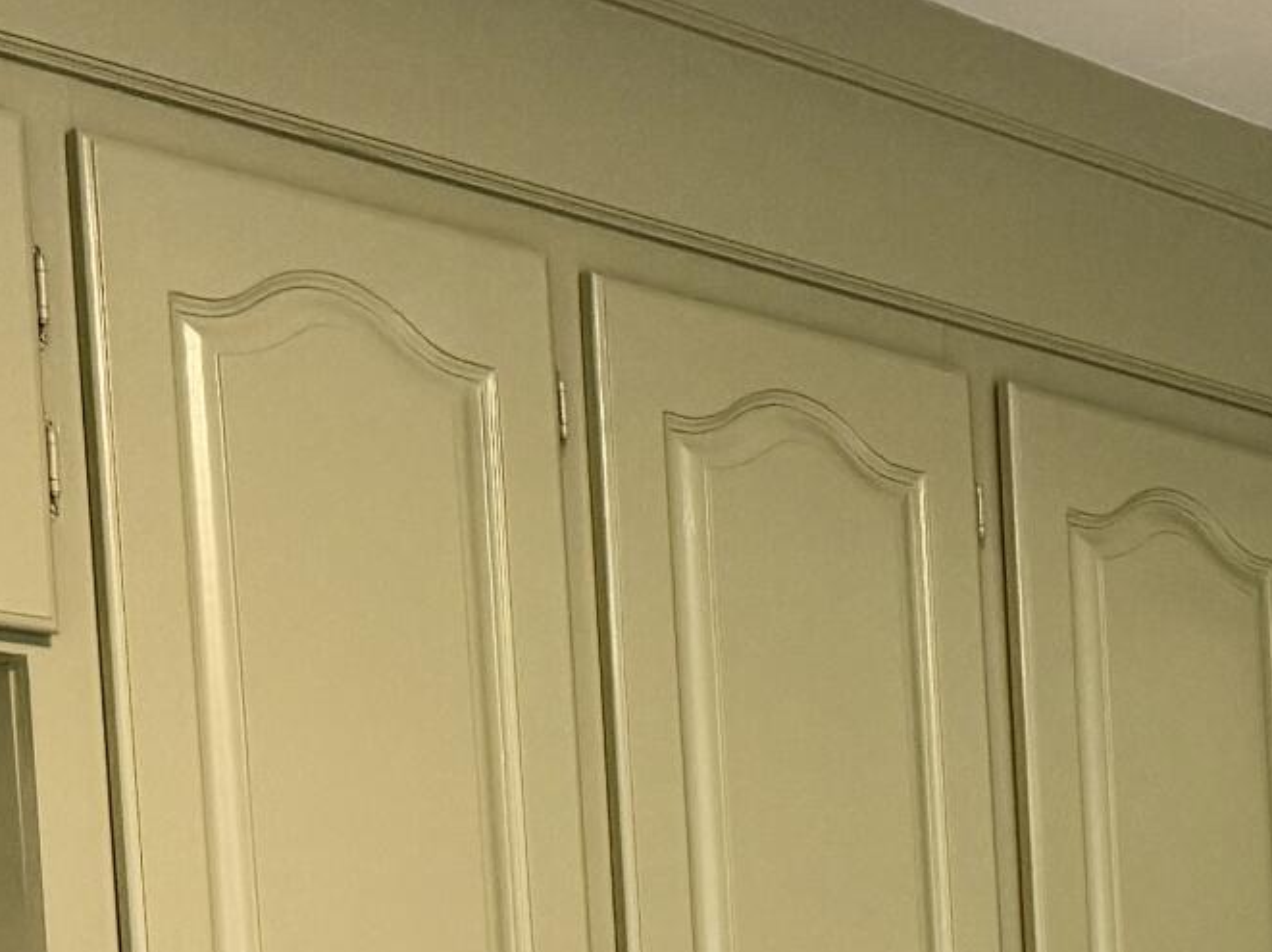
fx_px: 4003
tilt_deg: -5.0
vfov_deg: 12.3
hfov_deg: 16.0
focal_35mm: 109
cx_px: 2107
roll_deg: +0.6
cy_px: 1760
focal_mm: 6.76
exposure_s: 1/60
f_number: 1.78
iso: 160
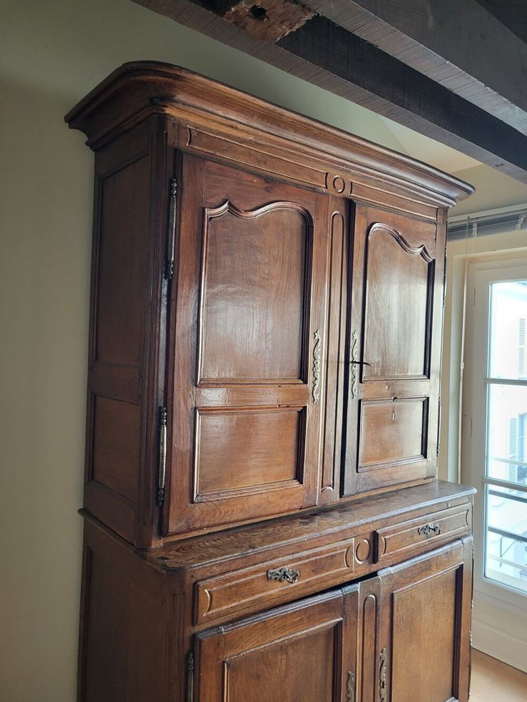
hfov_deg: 53.1
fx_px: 528
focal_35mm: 26
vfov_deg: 67.3
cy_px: 351
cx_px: 264
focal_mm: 5.4
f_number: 1.8
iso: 160
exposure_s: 1/50
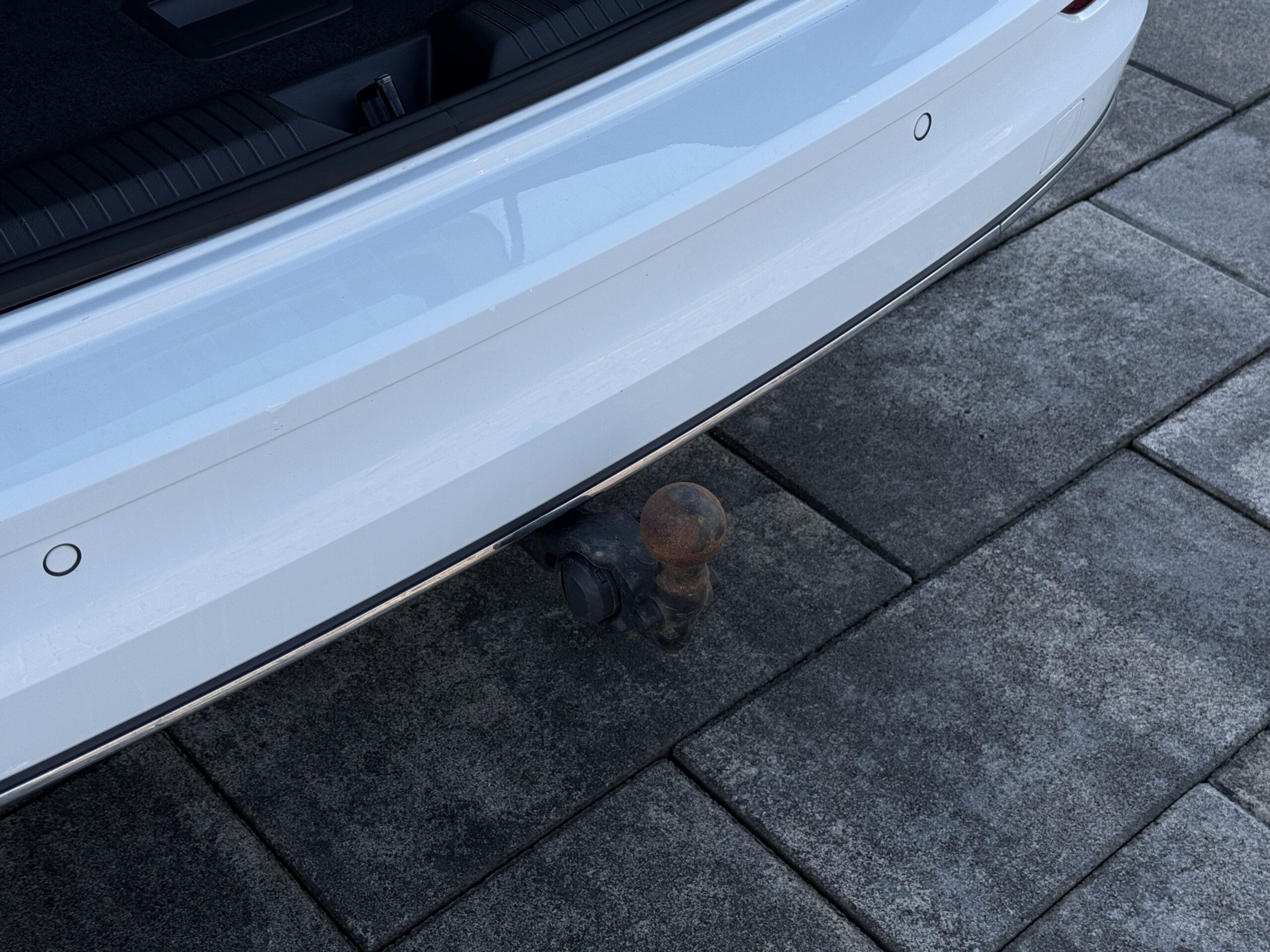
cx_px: 635
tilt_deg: -40.0
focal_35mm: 48
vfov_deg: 30.3
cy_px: 476
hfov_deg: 39.7
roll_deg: +0.7
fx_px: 1761
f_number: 1.78
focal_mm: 6.76
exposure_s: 1/733
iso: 80
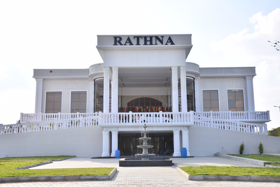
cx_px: 140
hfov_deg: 48.5
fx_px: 311
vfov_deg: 33.4
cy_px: 94
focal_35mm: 40
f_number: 7.1
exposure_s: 1/400
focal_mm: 40
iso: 250
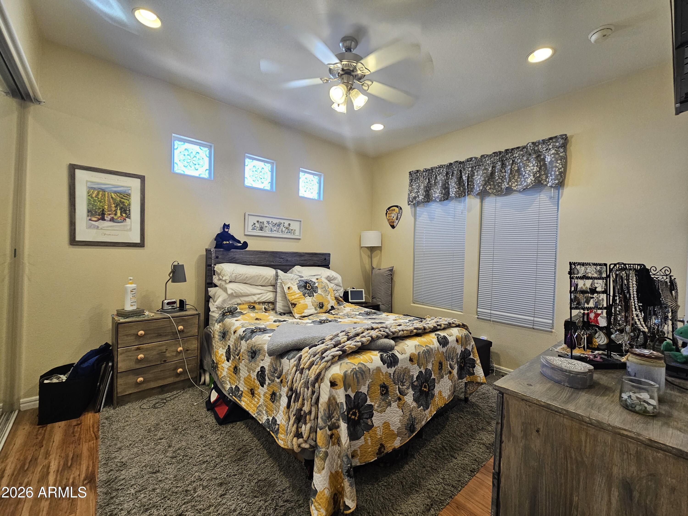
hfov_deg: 106.2
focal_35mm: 13
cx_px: 344
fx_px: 258
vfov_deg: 89.9
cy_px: 258
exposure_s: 1/60
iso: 200
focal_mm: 2.2
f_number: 2.2
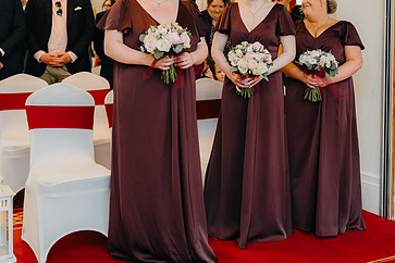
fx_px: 614
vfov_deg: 23.9
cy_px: 66
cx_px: 231
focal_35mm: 56
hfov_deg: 35.6
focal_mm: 35
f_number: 2.2
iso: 1250
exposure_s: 1/200
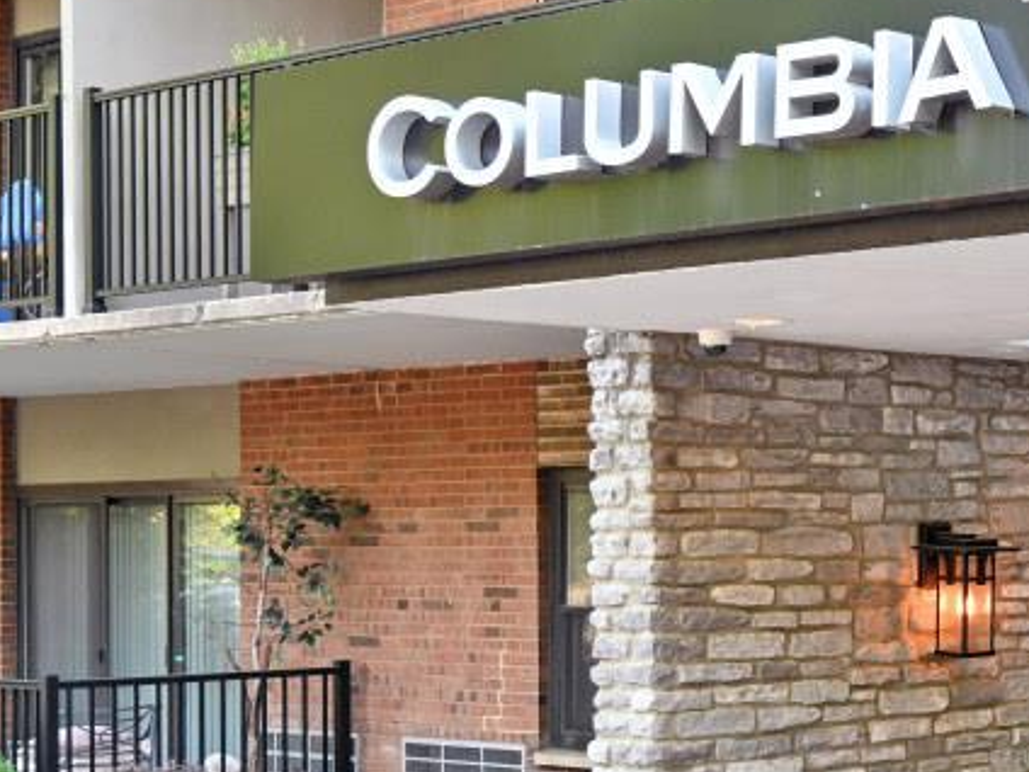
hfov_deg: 21.1
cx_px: 1294
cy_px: 517
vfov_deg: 17.3
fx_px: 2527
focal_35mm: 85
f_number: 4
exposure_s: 1/200
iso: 400
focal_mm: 25
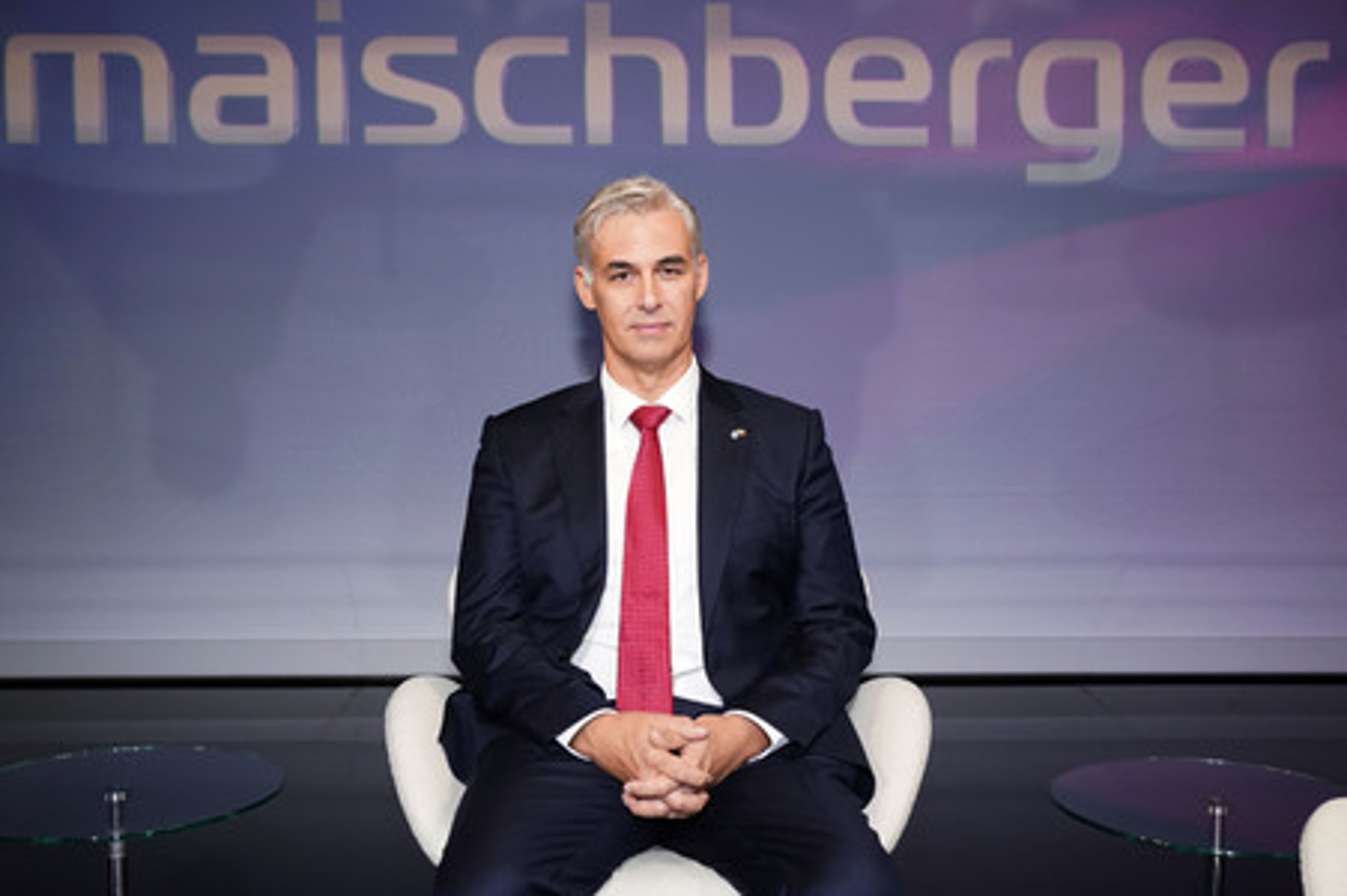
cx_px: 674
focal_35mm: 37
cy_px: 448
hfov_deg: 51.9
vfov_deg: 35.9
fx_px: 1383
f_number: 5
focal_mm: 37
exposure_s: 1/125
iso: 2000
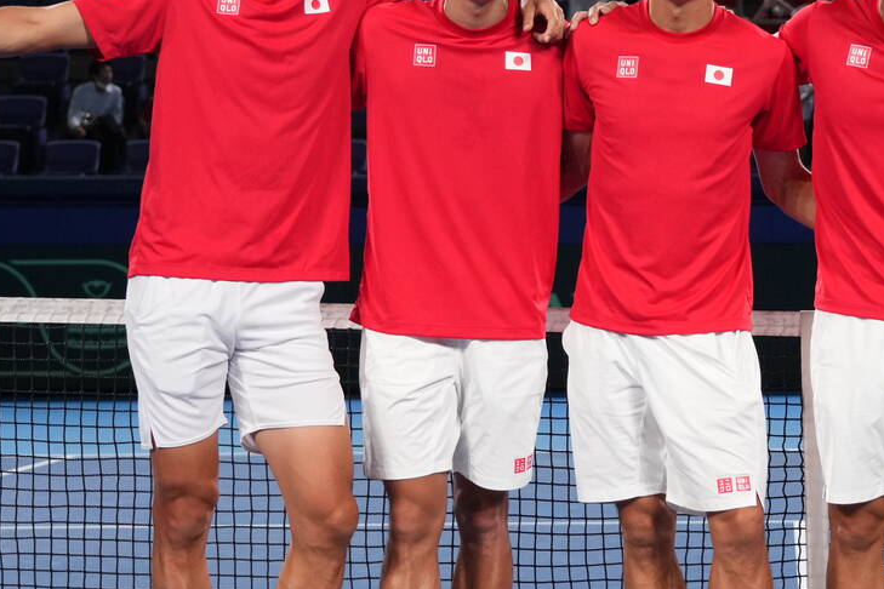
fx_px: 3167
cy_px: 145
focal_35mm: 129
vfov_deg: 10.6
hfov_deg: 15.7
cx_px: 745
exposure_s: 1/800
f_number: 4
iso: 2000
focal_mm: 49
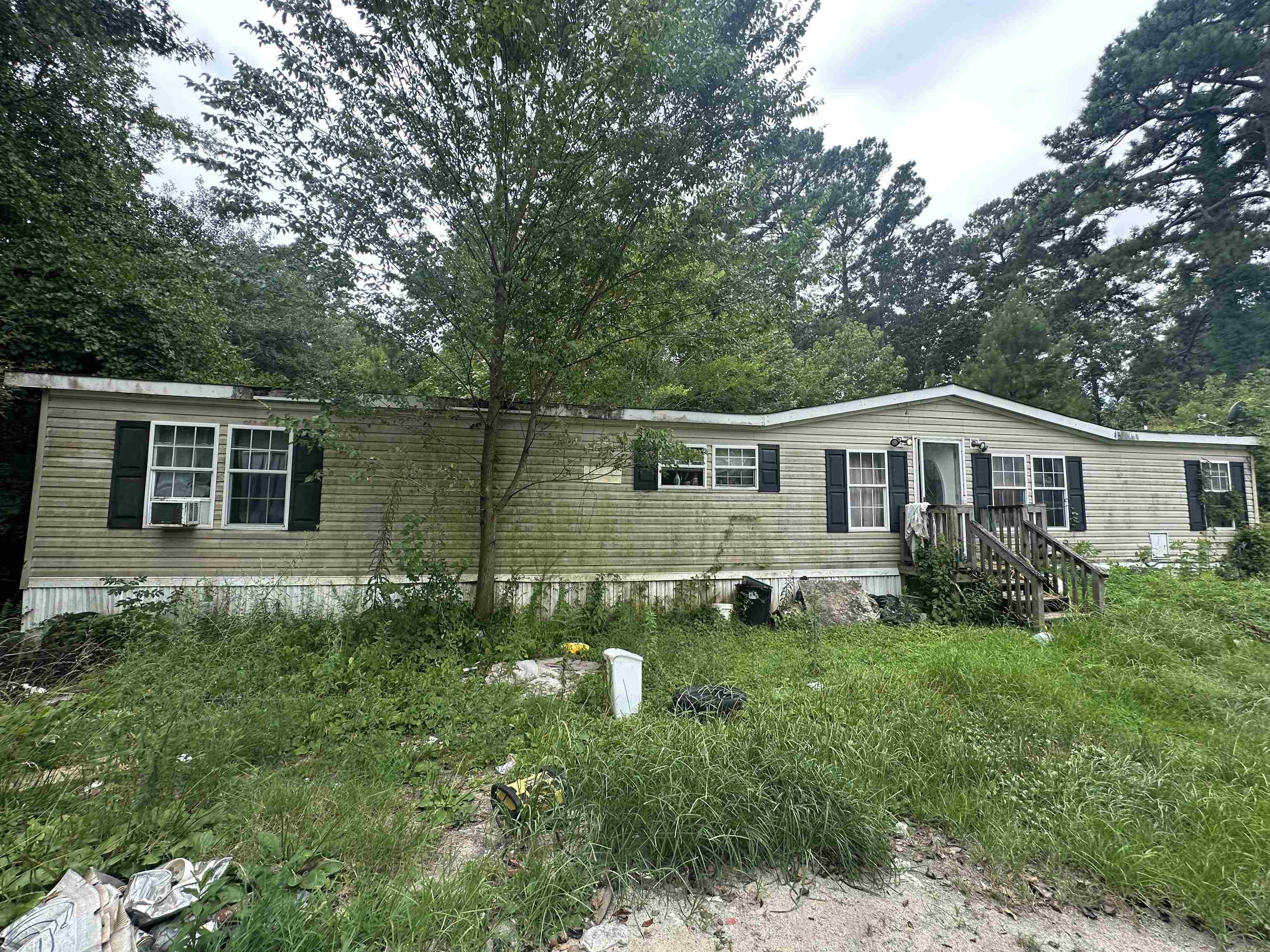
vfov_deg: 85.7
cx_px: 635
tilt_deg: +4.2
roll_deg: -0.6
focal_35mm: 14
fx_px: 514
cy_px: 476
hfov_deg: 102.1
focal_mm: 2.22
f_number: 2.2
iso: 40
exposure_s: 1/399
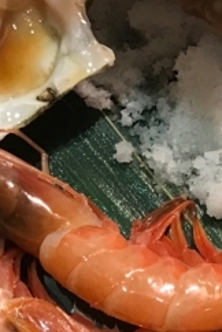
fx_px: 1134
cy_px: 176
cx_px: 373
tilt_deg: -62.1
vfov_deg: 16.6
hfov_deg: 10.6
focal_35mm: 123
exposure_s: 1/20
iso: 40
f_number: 1.8
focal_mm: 3.99
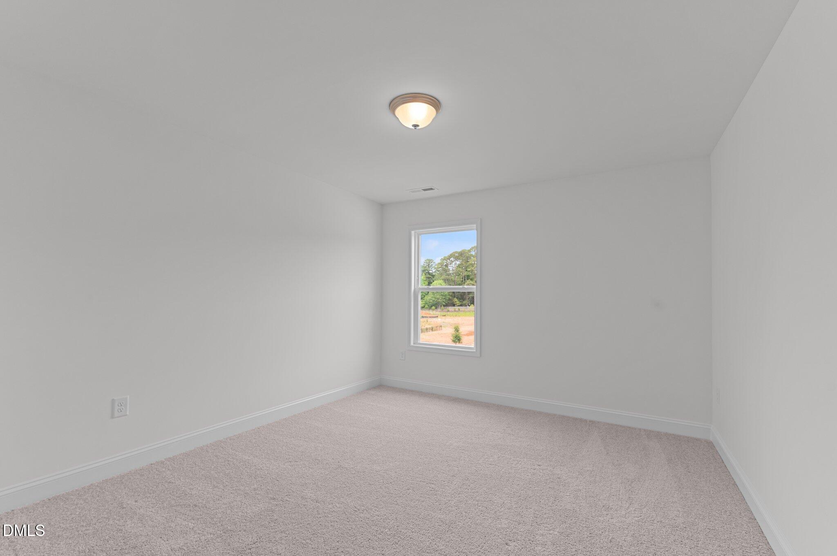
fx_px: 348
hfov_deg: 100.4
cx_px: 418
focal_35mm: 15
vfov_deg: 77.2
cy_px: 278
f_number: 6.3
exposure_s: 1/13
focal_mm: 15
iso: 400
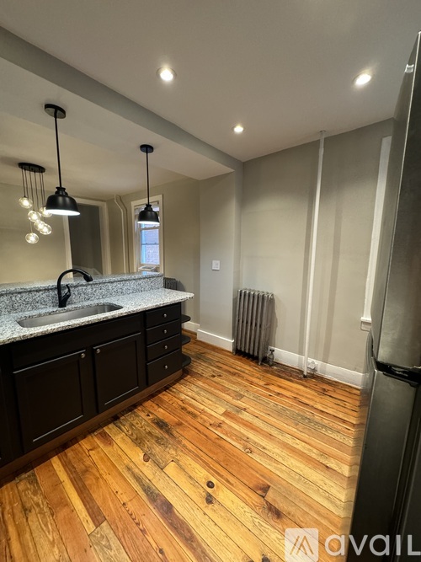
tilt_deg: -8.2
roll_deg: -0.4
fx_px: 227
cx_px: 210
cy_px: 281
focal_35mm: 14
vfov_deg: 102.1
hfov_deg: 85.7
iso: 640
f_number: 2.2
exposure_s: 1/60
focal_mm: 2.22
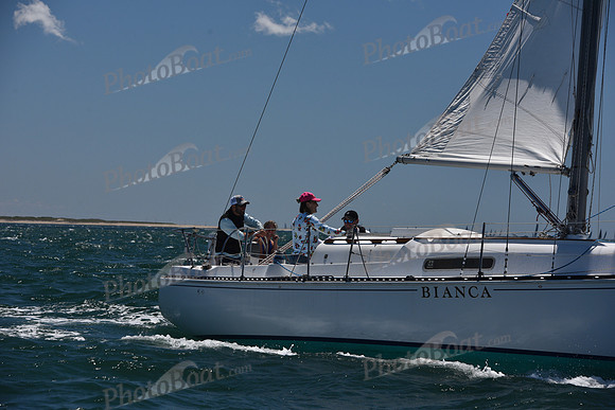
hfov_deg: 15.2
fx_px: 2307
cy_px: 205
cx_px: 308
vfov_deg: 10.2
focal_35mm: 135
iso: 250
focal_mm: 135
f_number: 9
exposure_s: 1/800
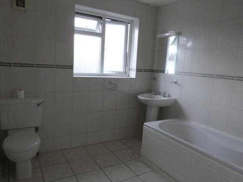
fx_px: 175
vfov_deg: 54.9
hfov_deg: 69.4
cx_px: 122
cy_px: 91
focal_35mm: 25
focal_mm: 4.5
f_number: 2.8
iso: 100
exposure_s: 1/60
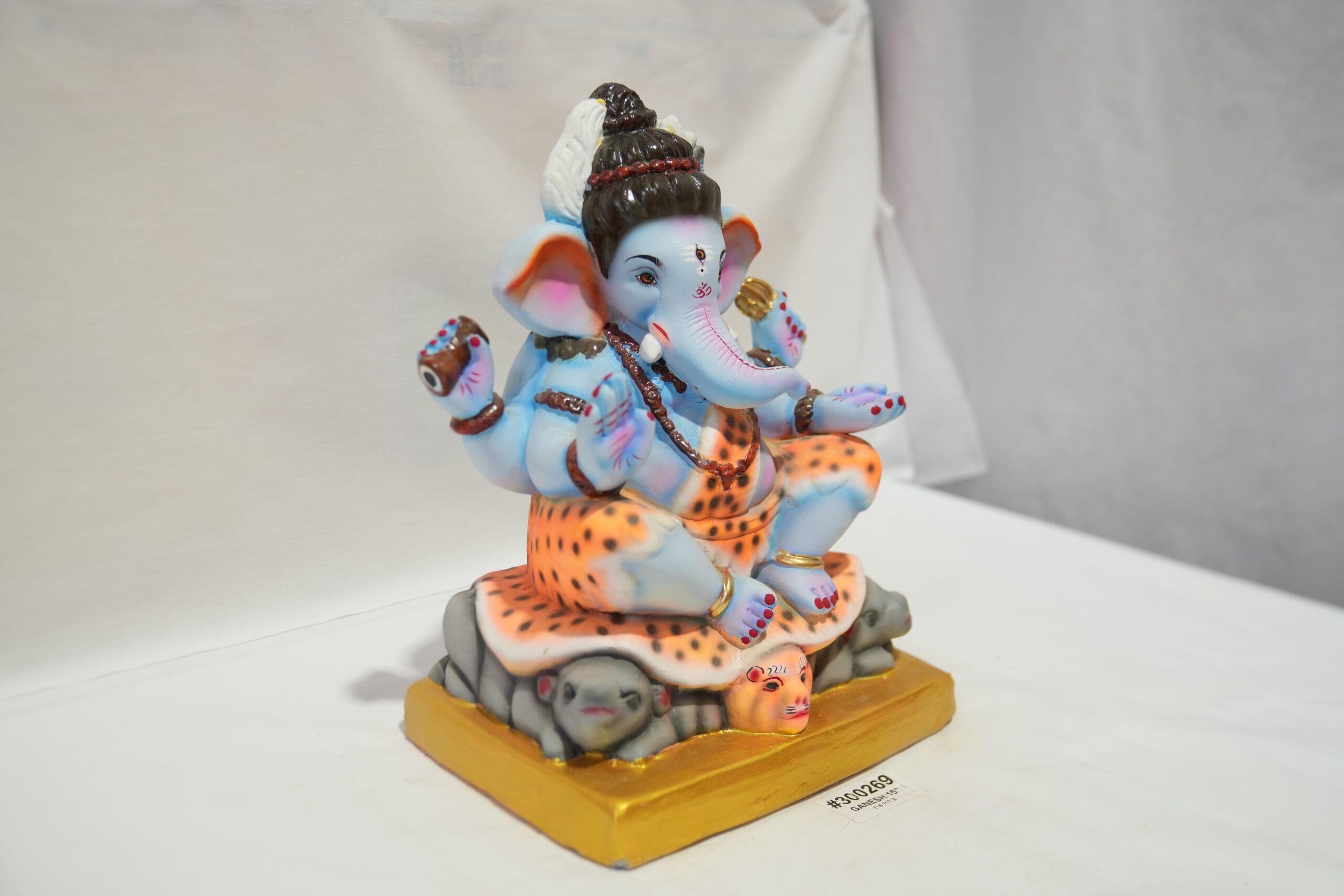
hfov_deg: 53.1
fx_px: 1344
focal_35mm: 36
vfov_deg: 36.9
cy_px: 448
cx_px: 672
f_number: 3.5
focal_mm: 36
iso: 500
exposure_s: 1/200
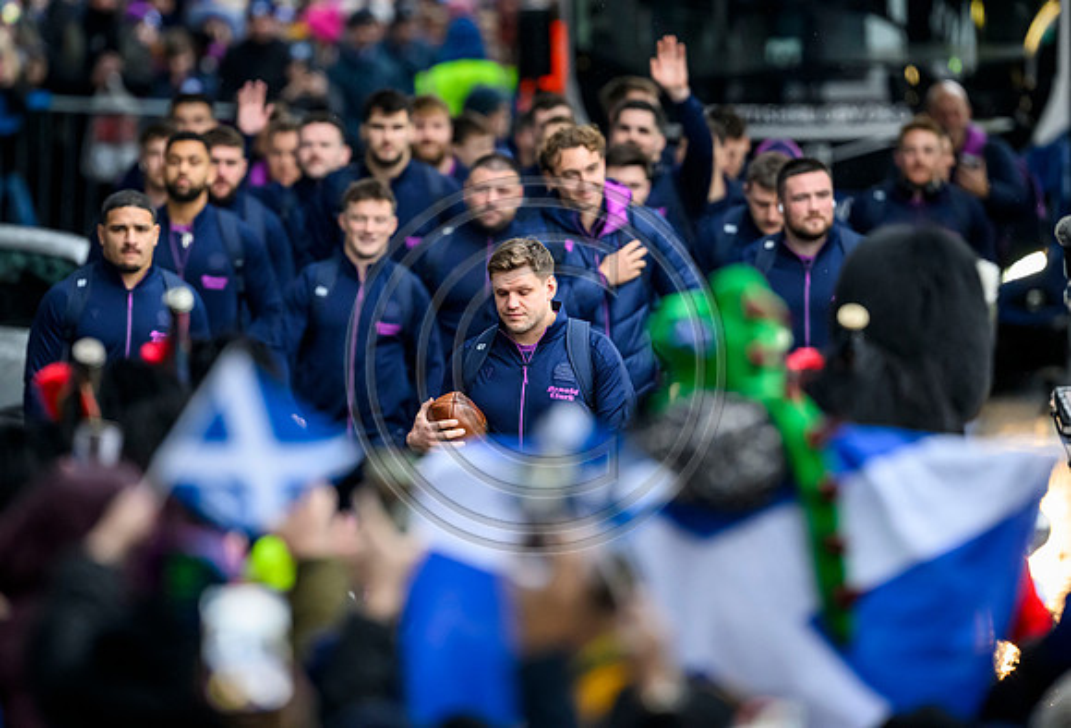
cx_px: 568
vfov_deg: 2.8
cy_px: 286
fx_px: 14720
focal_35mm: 492
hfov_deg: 4.2
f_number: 3.5
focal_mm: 400
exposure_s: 1/1000
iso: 5000
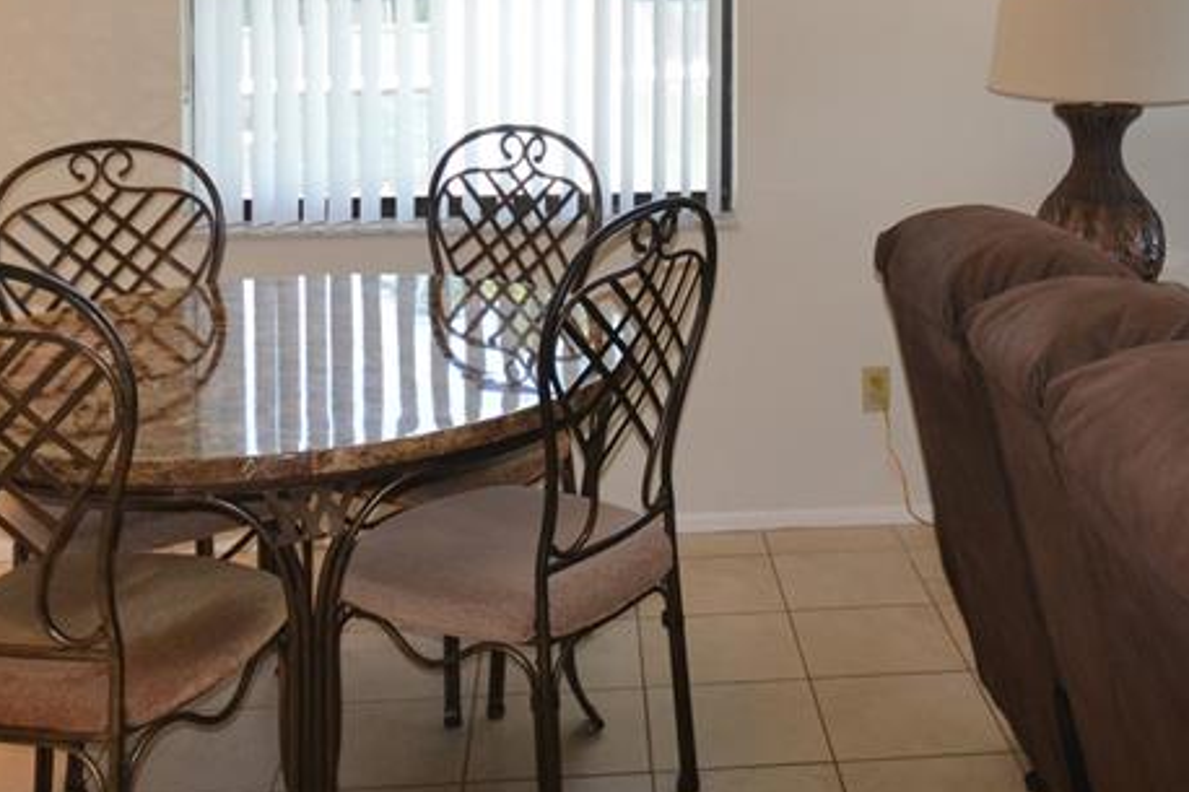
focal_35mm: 47
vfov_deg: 26.9
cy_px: -16
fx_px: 1552
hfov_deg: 41.5
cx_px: 776
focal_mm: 14
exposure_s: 1/100
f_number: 4
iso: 400
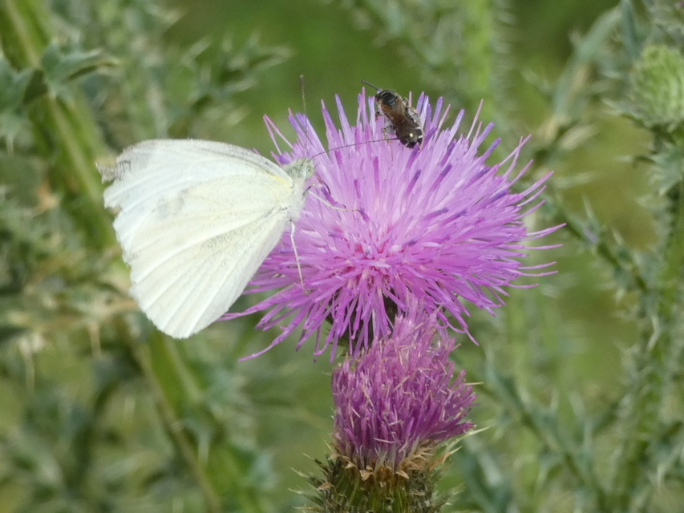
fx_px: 3103
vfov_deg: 9.5
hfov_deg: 12.6
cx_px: 342
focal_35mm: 157
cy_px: 256
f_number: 5.4
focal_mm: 28.1
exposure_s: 1/80
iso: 200
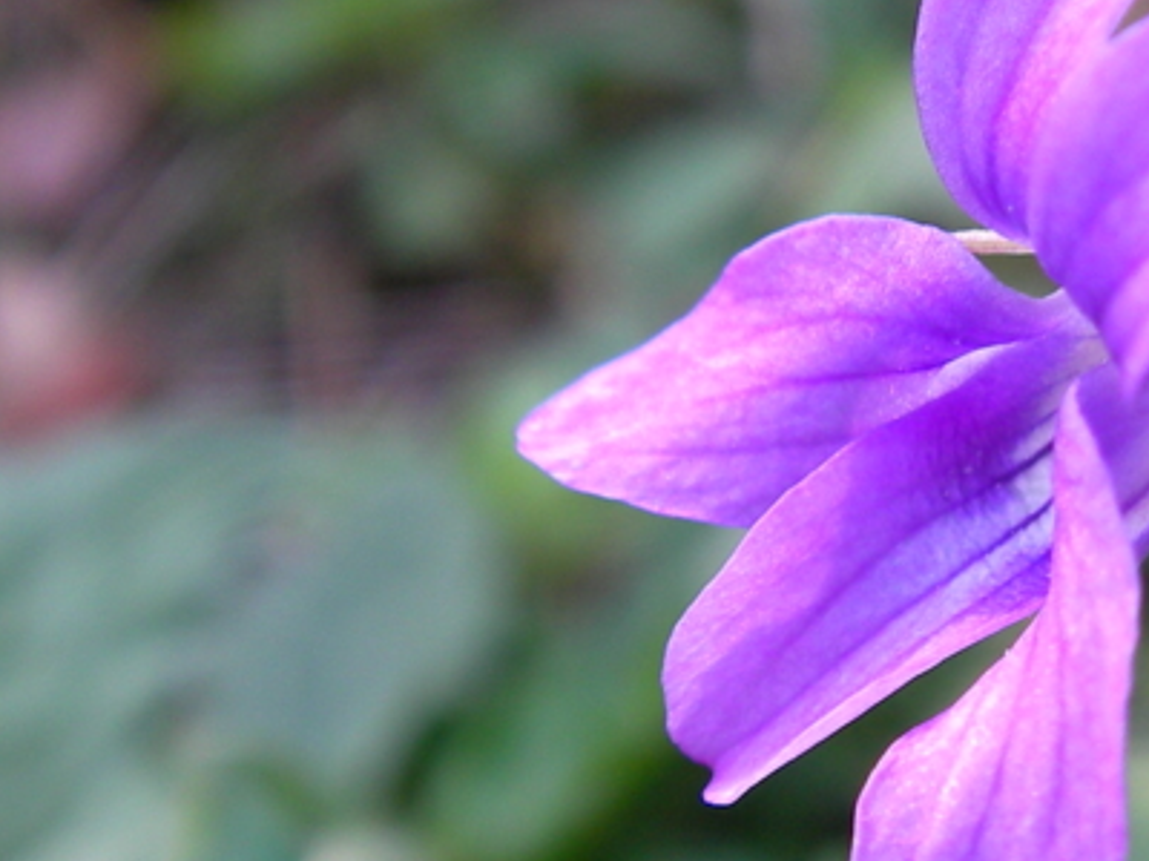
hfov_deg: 23.1
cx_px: 1077
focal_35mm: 82
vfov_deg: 18.0
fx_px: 2722
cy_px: 399
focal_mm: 6.3
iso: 50
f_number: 3.5
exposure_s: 1/138
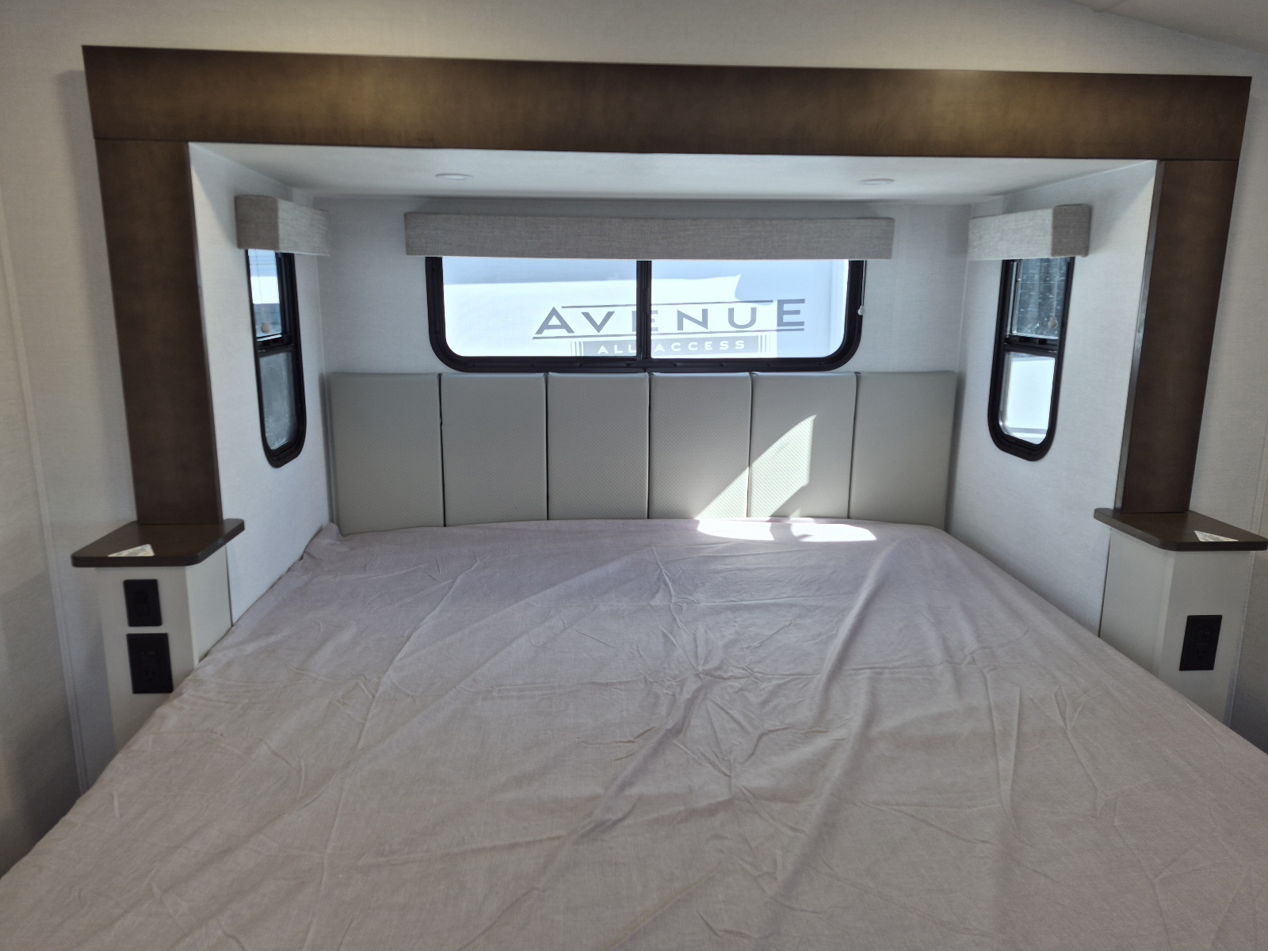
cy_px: 476
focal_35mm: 23
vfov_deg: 58.9
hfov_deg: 73.9
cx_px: 634
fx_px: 843
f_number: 1.8
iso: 32
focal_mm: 5.4
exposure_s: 1/92.6
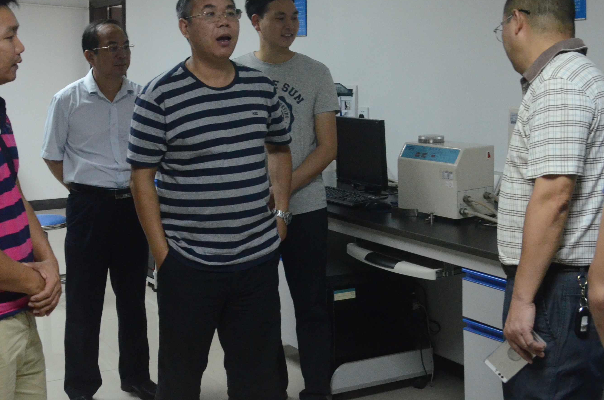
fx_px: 837
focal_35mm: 50
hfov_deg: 39.6
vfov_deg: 26.2
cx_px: 333
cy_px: 63
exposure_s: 1/100
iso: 2500
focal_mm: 18
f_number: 5
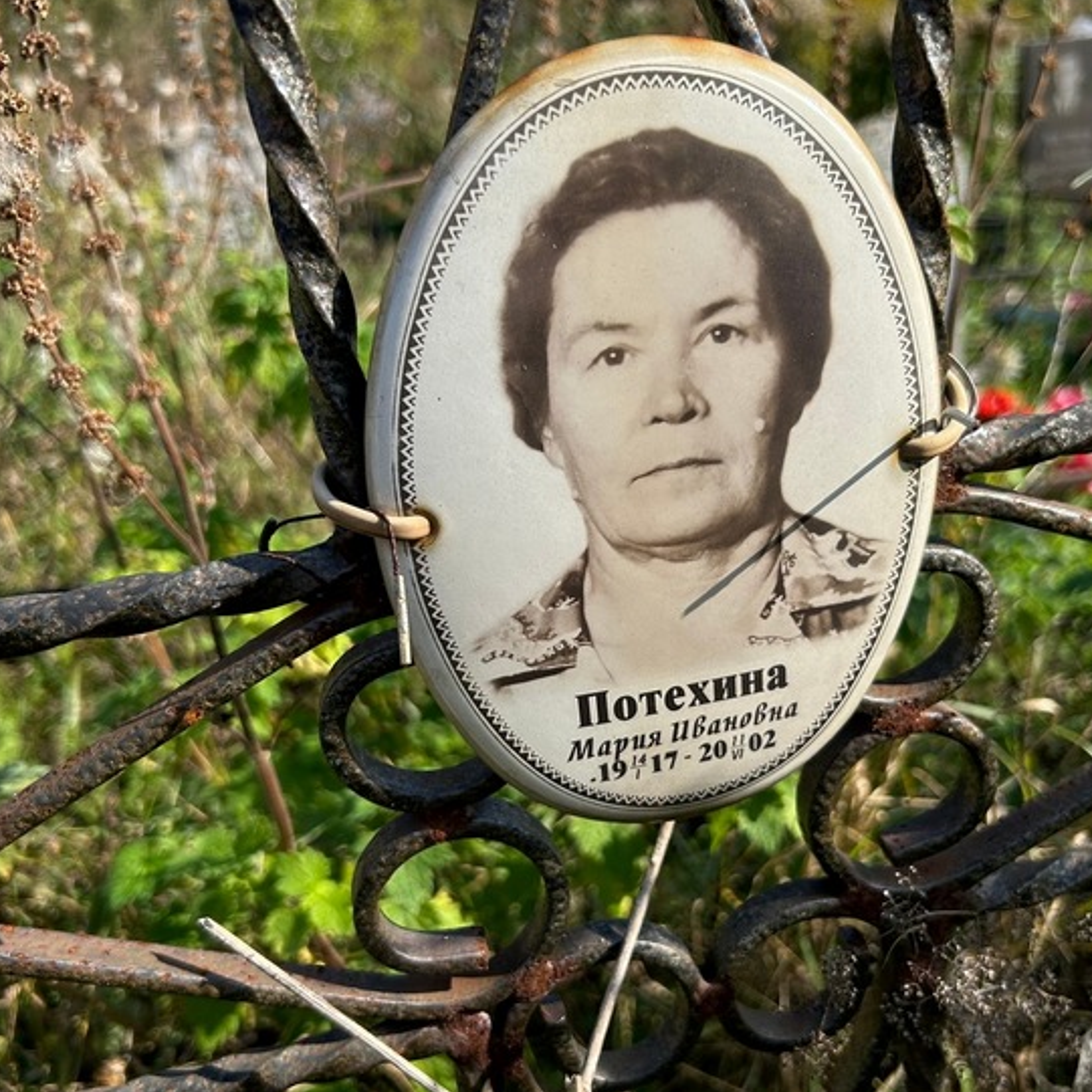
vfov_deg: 48.4
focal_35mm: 34
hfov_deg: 48.4
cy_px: 595
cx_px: 606
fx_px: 1213
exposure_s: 1/3704
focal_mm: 5.7
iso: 50
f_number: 1.5
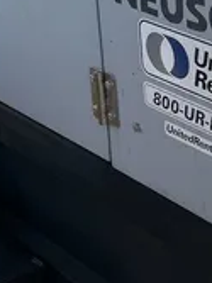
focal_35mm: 114
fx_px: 932
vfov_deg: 17.1
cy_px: 36
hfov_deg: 12.9
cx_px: 197
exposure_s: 1/1621
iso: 50
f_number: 1.5
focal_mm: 5.7
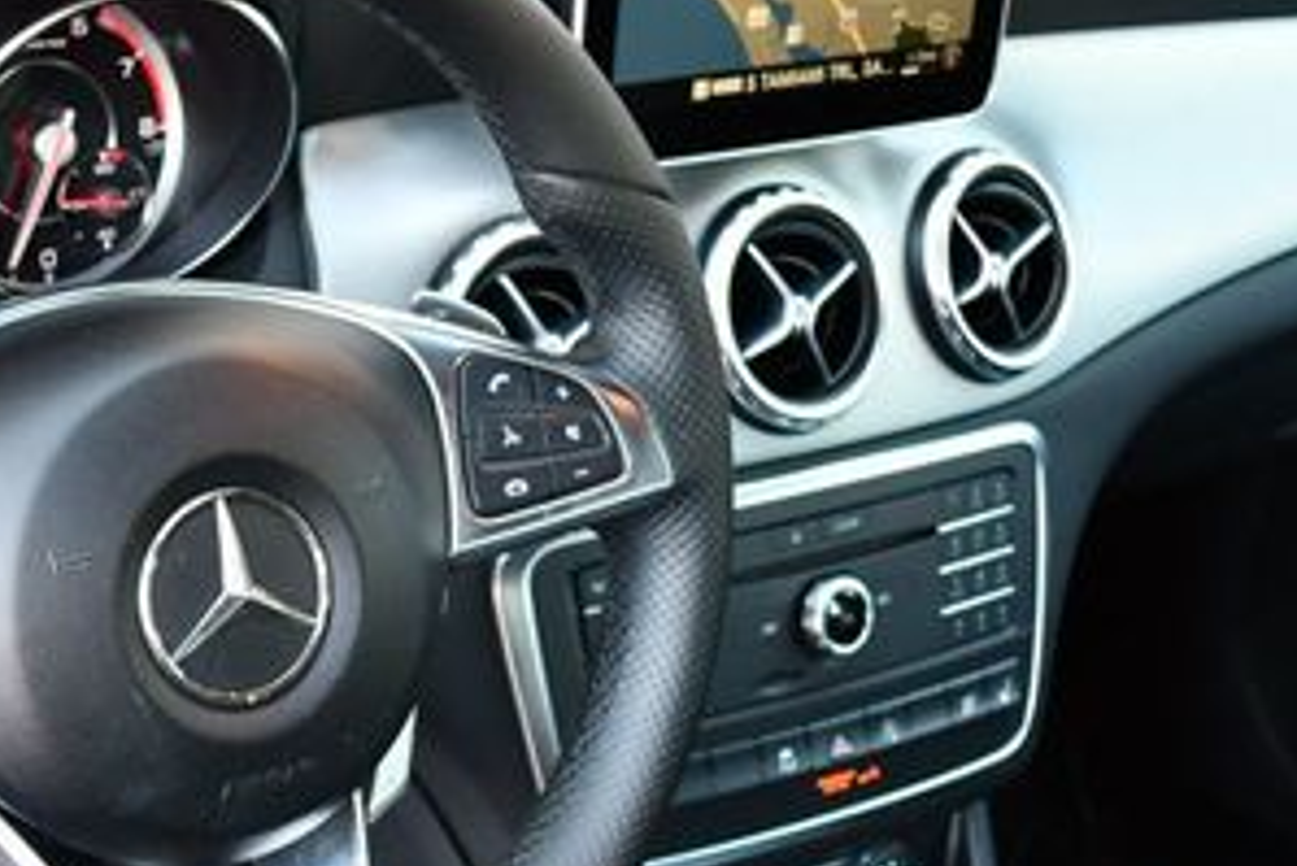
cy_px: 535
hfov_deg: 23.4
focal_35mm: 86
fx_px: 3100
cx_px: 335
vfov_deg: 15.9
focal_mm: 20
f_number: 3.8
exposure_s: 1/125
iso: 800
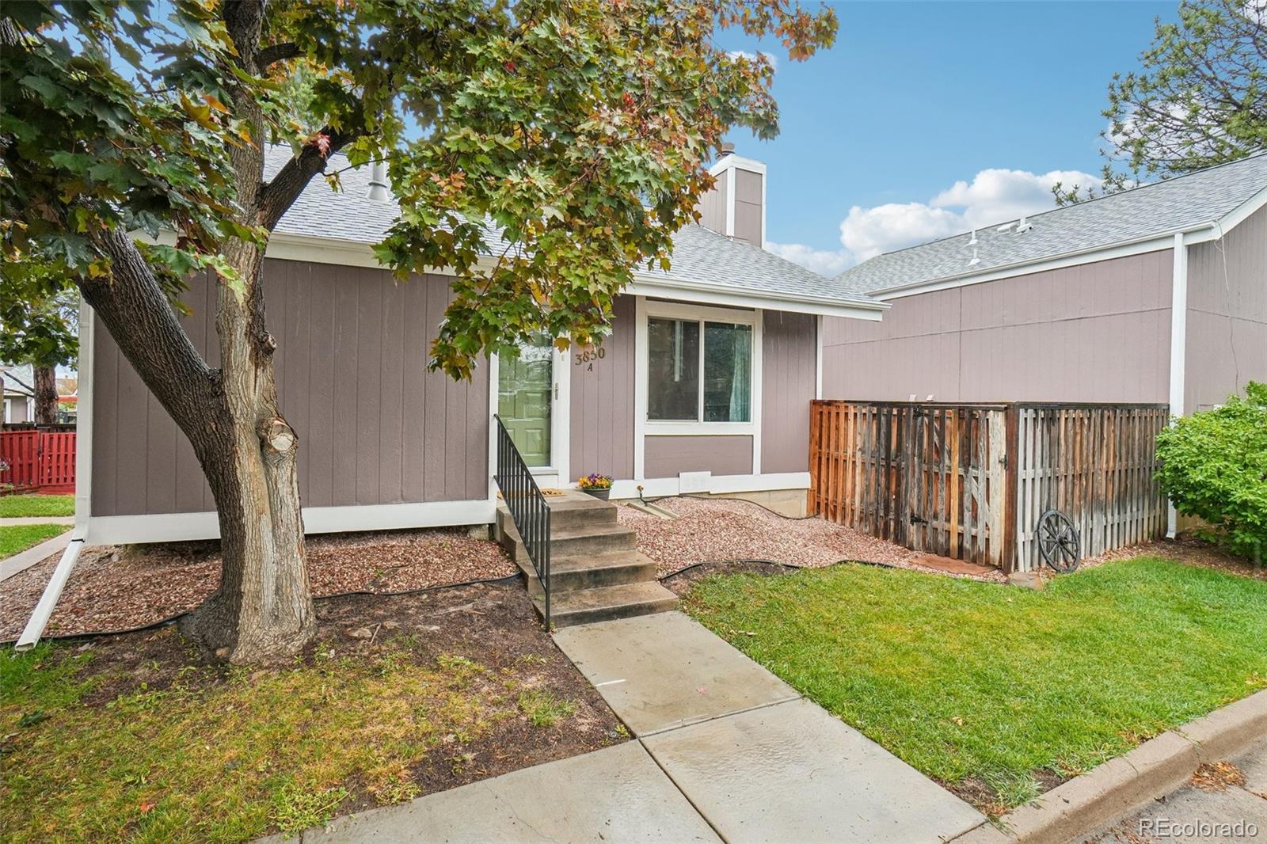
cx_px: 634
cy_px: 422
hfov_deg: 95.0
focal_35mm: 16
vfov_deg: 72.0
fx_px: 581
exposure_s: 1/160
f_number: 8
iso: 400
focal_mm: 11
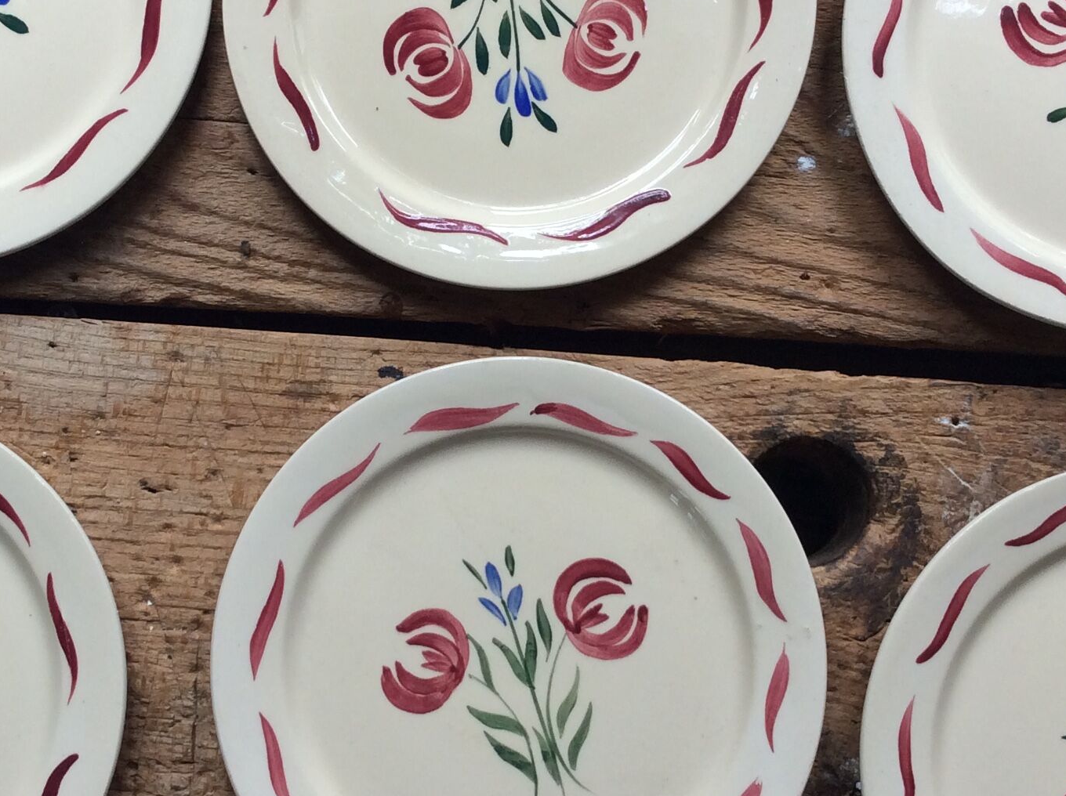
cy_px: 370
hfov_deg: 31.7
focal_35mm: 61
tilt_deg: -83.9
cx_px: 474
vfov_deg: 24.0
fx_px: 1876
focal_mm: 3.3
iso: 32
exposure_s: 1/100
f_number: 2.4
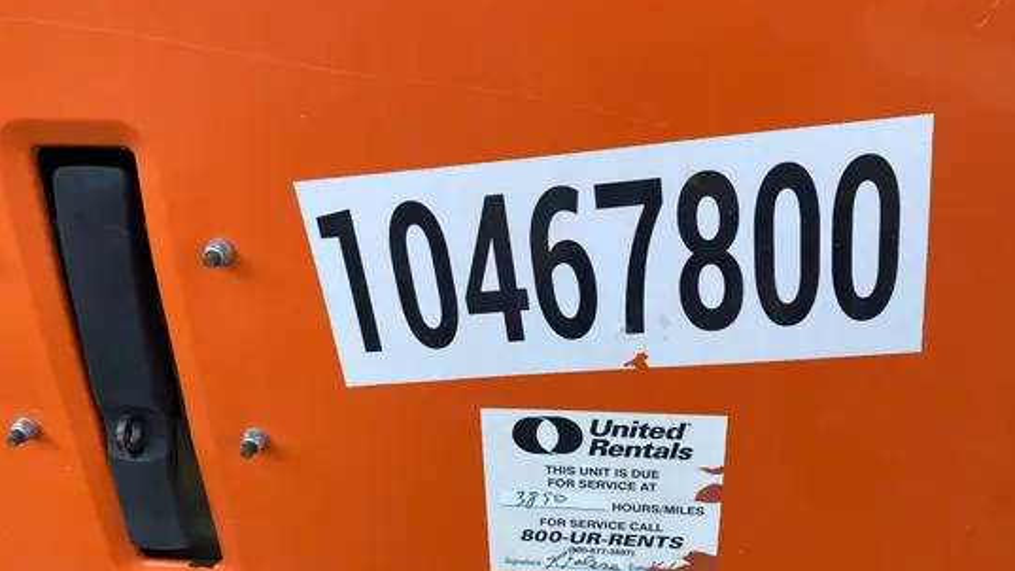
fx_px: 780
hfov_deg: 66.1
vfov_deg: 40.1
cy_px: 251
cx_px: 518
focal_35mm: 29
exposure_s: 1/437
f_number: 1.8
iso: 32
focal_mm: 4.25
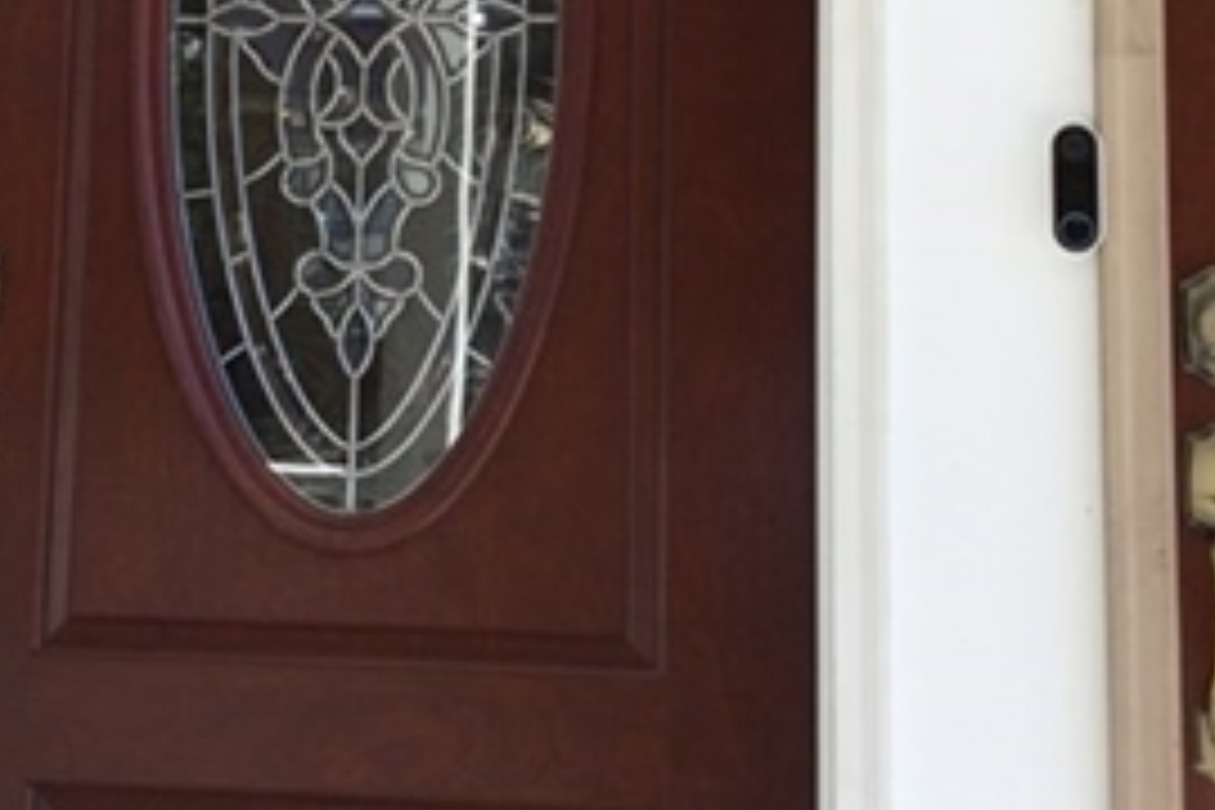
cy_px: 47
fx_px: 2059
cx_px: 484
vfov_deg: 21.6
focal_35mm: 61
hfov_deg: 32.8
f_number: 2.4
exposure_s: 1/235
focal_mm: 3.3
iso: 25
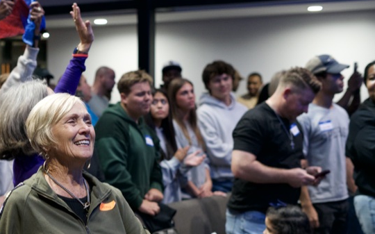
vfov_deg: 12.7
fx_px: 1042
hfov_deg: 19.9
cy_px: 198
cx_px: 21
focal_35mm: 102
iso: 3200
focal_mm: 50
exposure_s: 1/160
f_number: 3.2
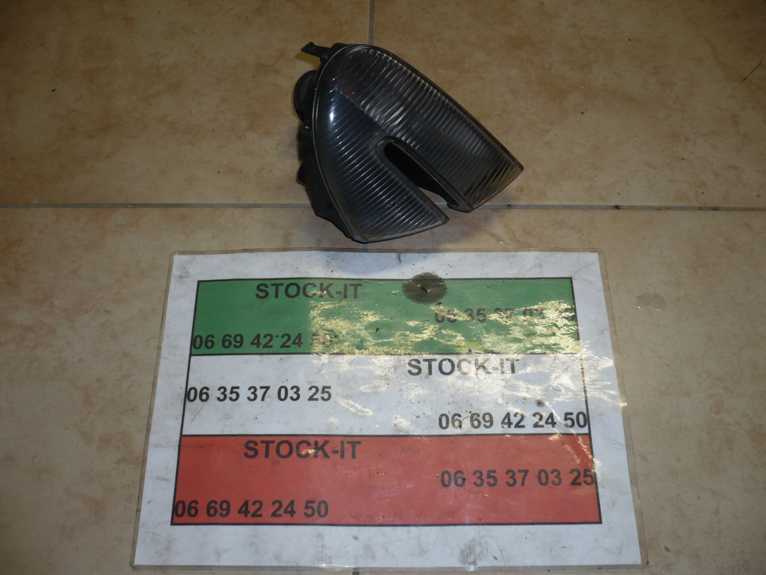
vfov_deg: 40.7
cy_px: 288
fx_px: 774
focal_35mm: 35
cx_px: 383
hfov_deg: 52.6
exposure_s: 1/30
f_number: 2.8
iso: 100
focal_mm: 5.8
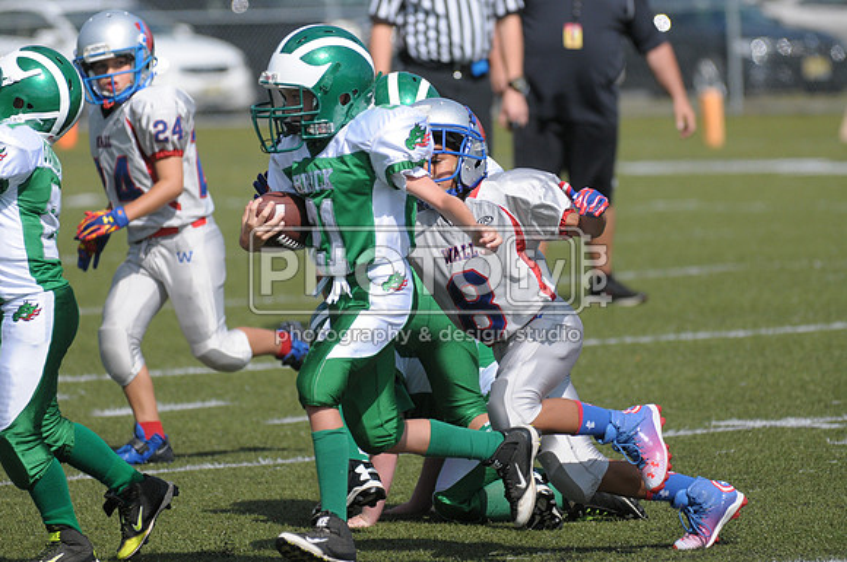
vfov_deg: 3.8
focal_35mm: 360
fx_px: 8458
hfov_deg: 5.7
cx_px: 424
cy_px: 281
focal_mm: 240
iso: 640
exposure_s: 1/6400
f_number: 4
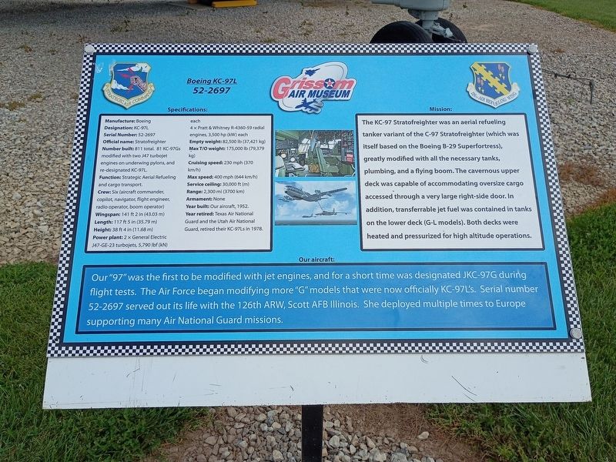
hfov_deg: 61.7
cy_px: 231
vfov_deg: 48.2
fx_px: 516
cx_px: 308
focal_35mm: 29
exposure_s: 1/1634
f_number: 1.8
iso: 102
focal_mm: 4.27
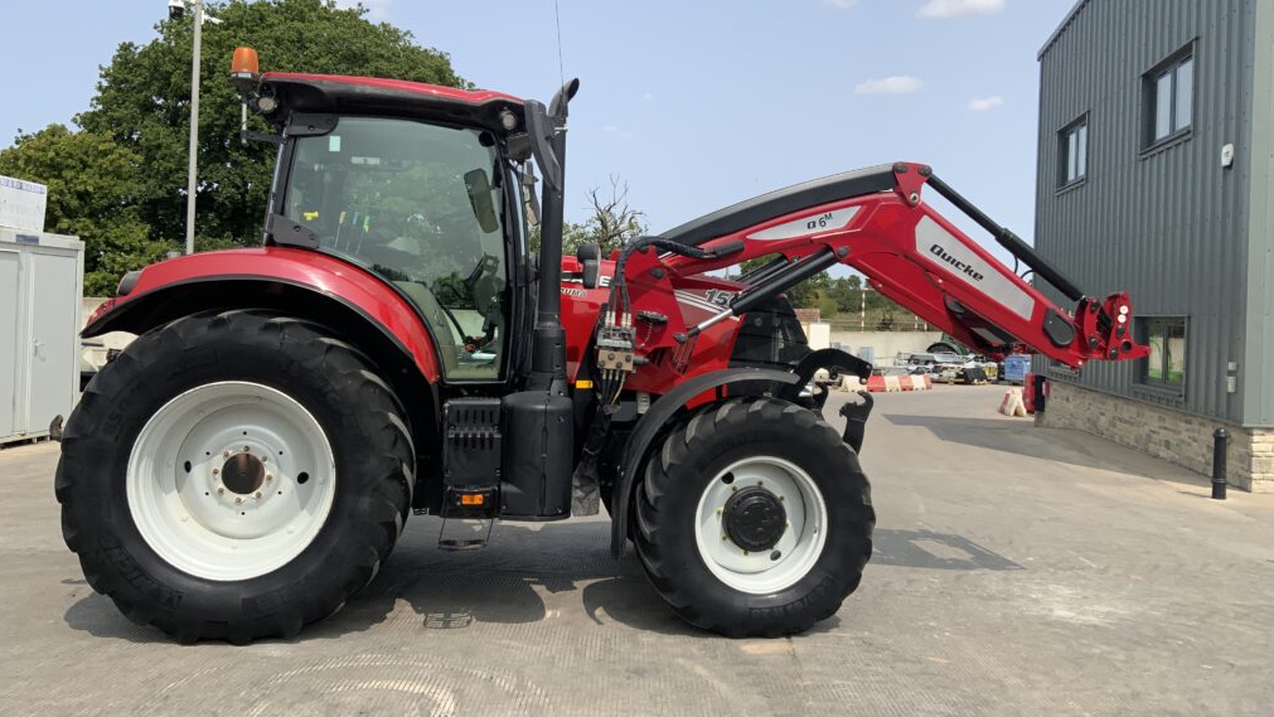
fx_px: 1081
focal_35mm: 32
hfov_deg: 61.0
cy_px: 314
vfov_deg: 36.6
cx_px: 641
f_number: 1.8
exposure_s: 1/1984
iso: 16
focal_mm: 3
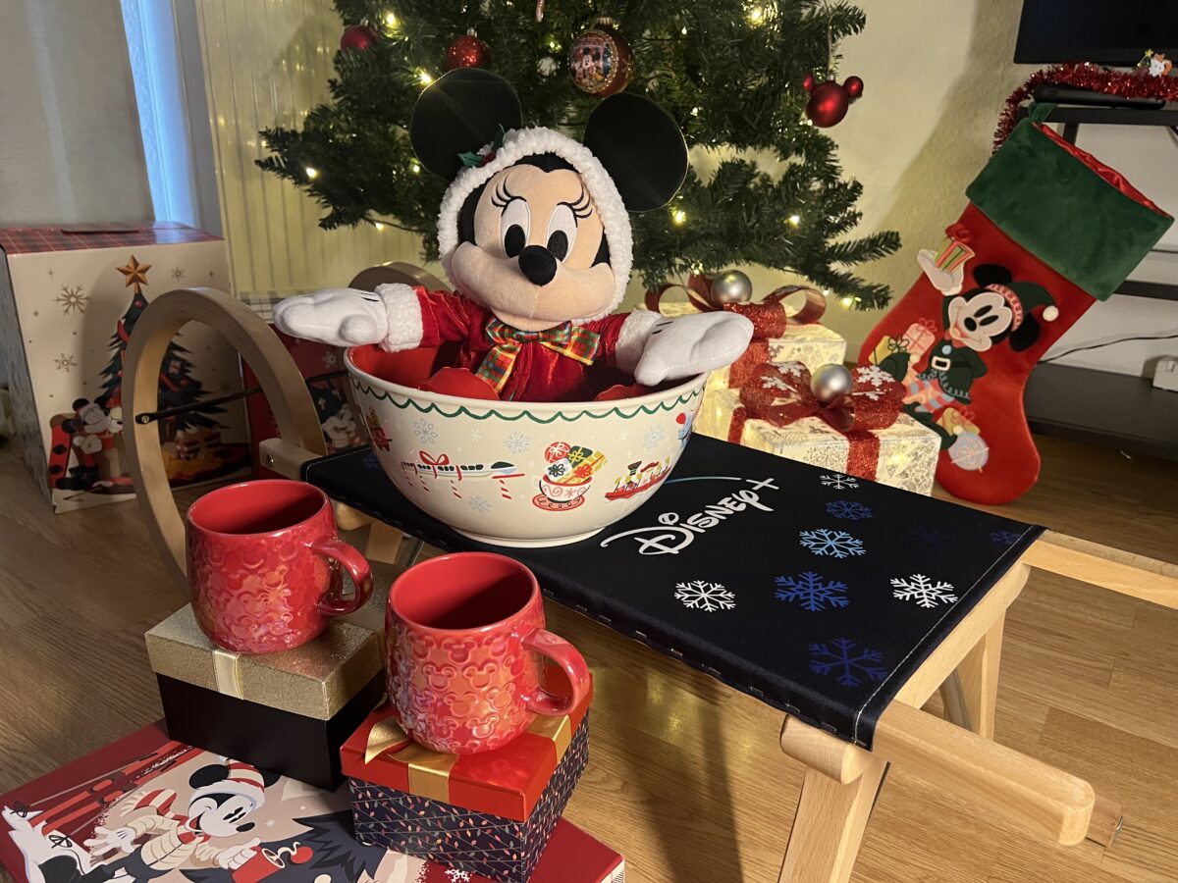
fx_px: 885
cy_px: 442
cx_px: 589
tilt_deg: -20.4
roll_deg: -1.4
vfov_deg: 53.1
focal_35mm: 26
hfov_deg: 67.3
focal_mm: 5.7
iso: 320
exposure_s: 1/50
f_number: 1.5
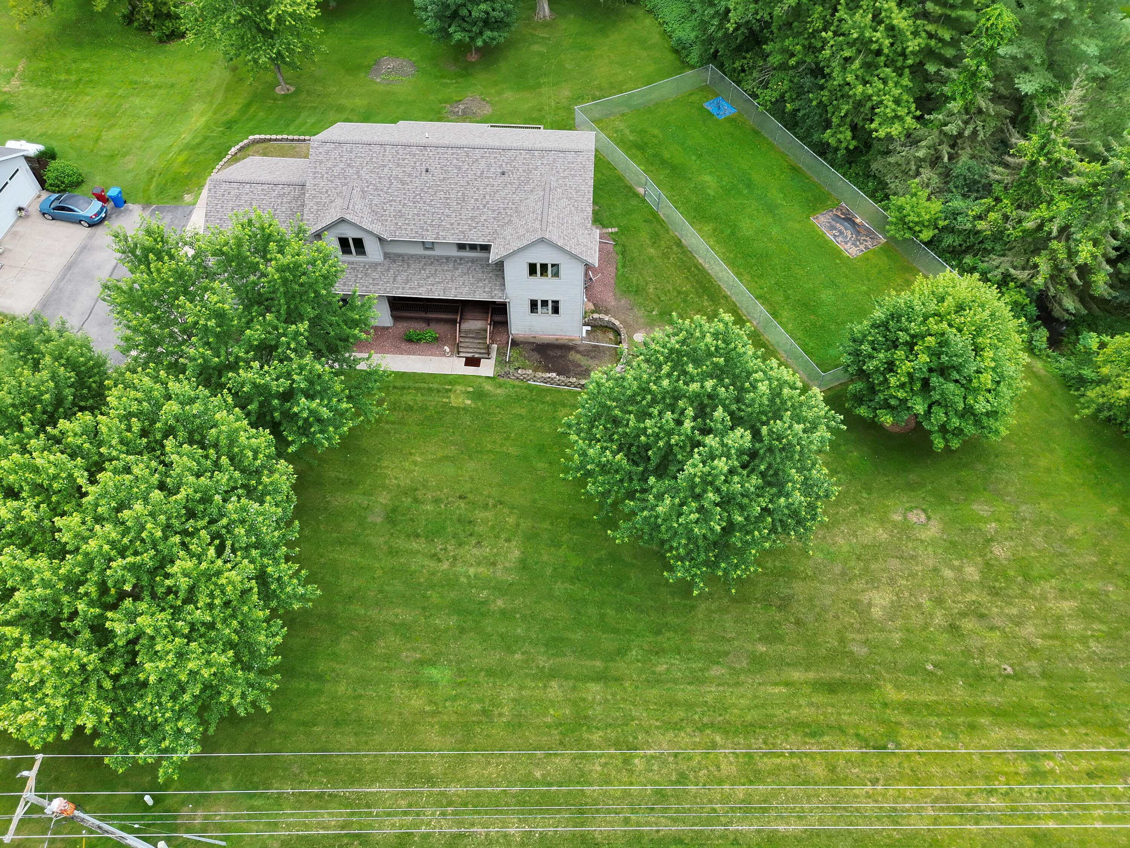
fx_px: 783
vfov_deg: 56.8
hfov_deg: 71.6
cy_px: 424
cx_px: 565
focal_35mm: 24
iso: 150
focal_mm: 6.72
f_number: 1.7
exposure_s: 1/725
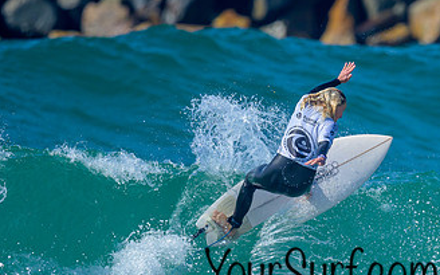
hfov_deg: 1.1
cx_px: 410
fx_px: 23743
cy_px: 276
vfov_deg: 0.7
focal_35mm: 1980
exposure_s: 1/2000
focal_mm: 800
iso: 320
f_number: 6.3
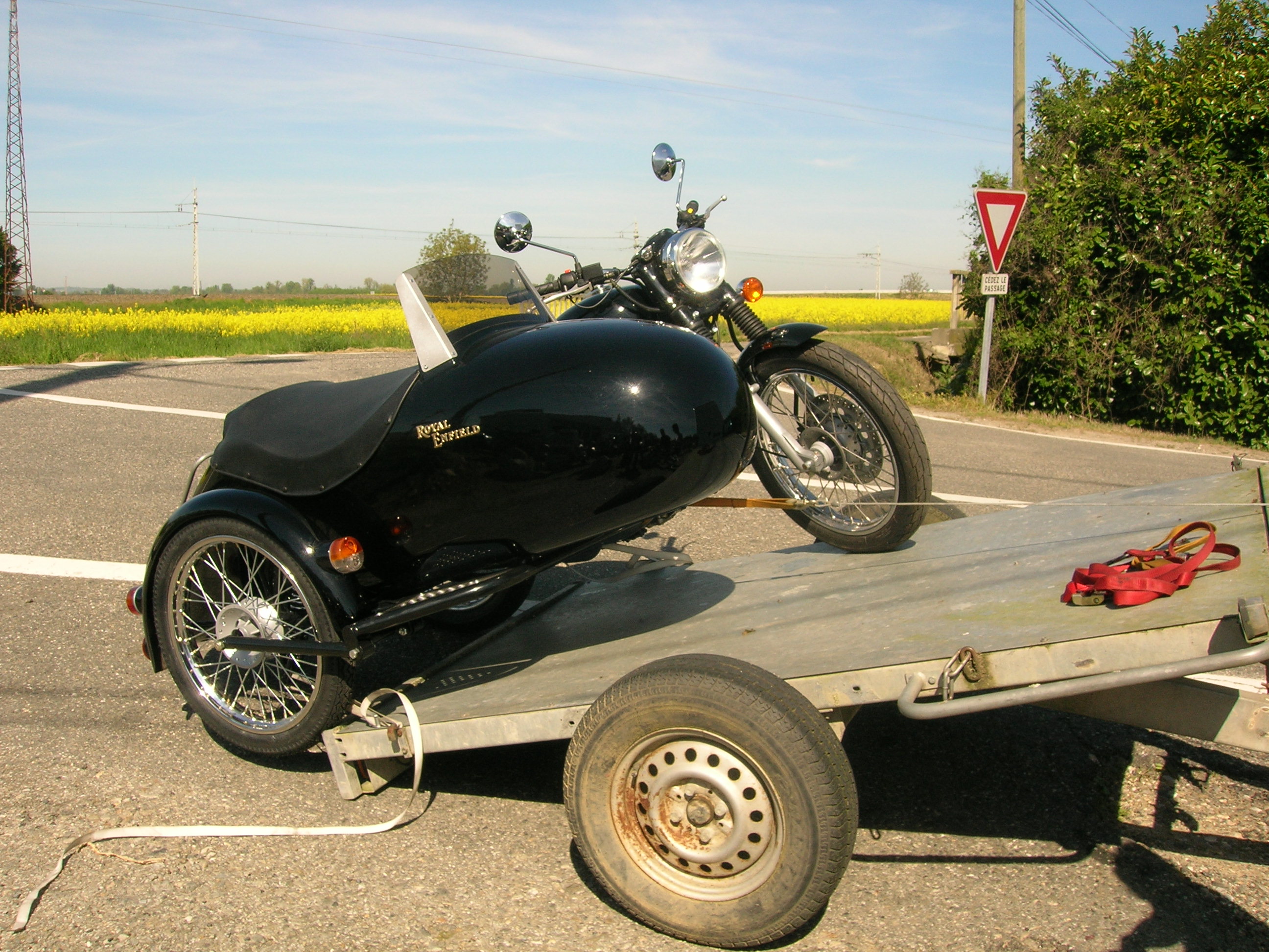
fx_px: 1246
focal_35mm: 34
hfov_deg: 54.0
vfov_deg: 41.8
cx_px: 634
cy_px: 476
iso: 50
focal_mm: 5.7
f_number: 4.9
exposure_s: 1/326
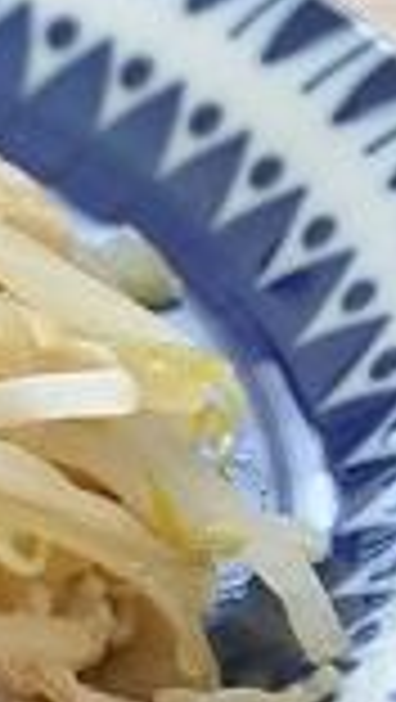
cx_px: -549
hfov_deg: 2.1
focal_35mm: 565
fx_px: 10520
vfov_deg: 3.8
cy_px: 428
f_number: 5.6
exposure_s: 1/50
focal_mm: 105
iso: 1600
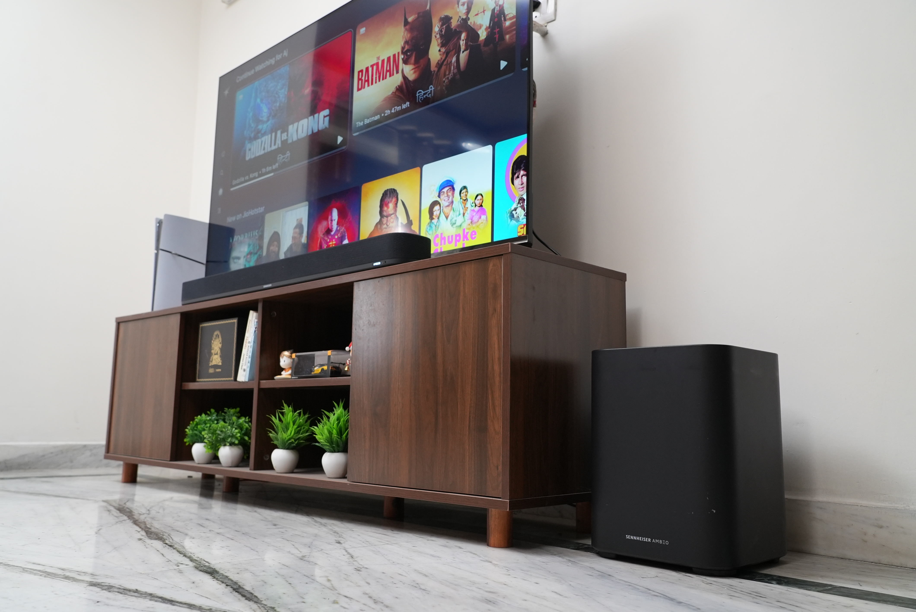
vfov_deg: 46.5
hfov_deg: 65.4
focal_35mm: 28
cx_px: 458
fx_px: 713
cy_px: 306
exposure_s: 1/100
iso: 2500
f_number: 5.6
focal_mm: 28
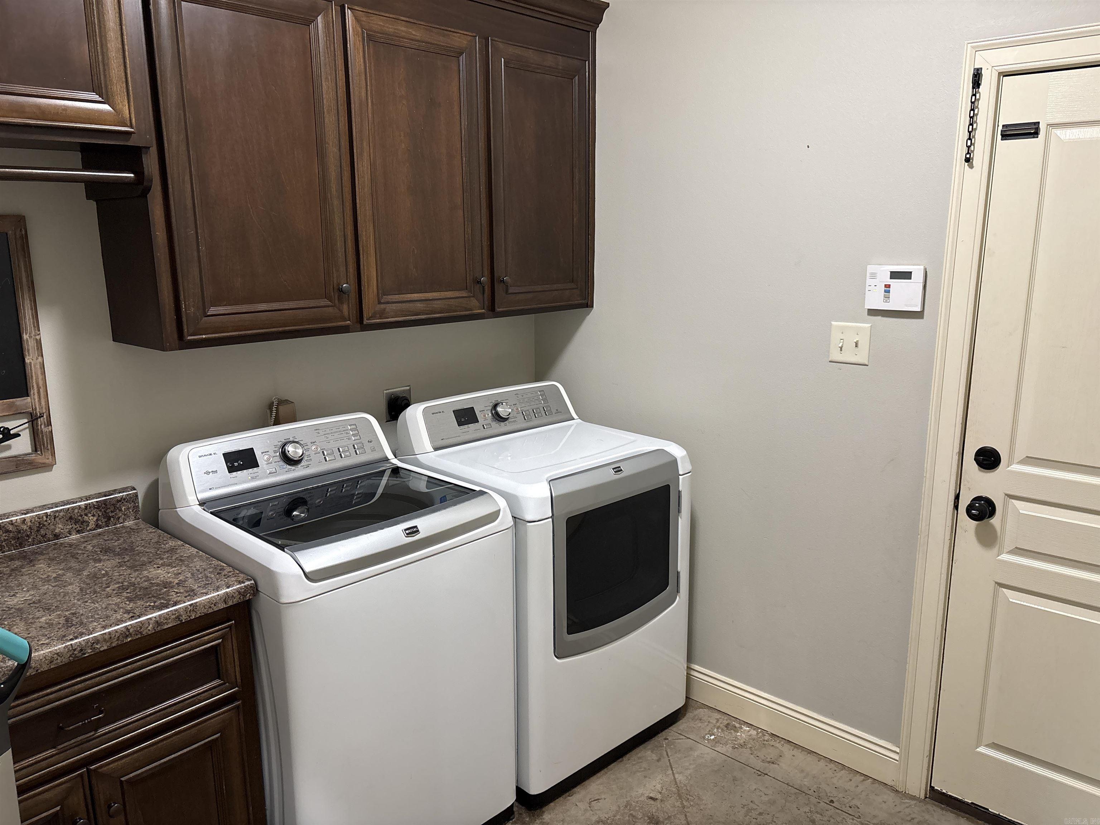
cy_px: 412
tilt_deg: -11.8
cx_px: 550
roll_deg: +0.5
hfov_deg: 67.3
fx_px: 826
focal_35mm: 26
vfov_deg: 53.1
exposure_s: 1/60
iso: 250
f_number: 1.6
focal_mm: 5.96
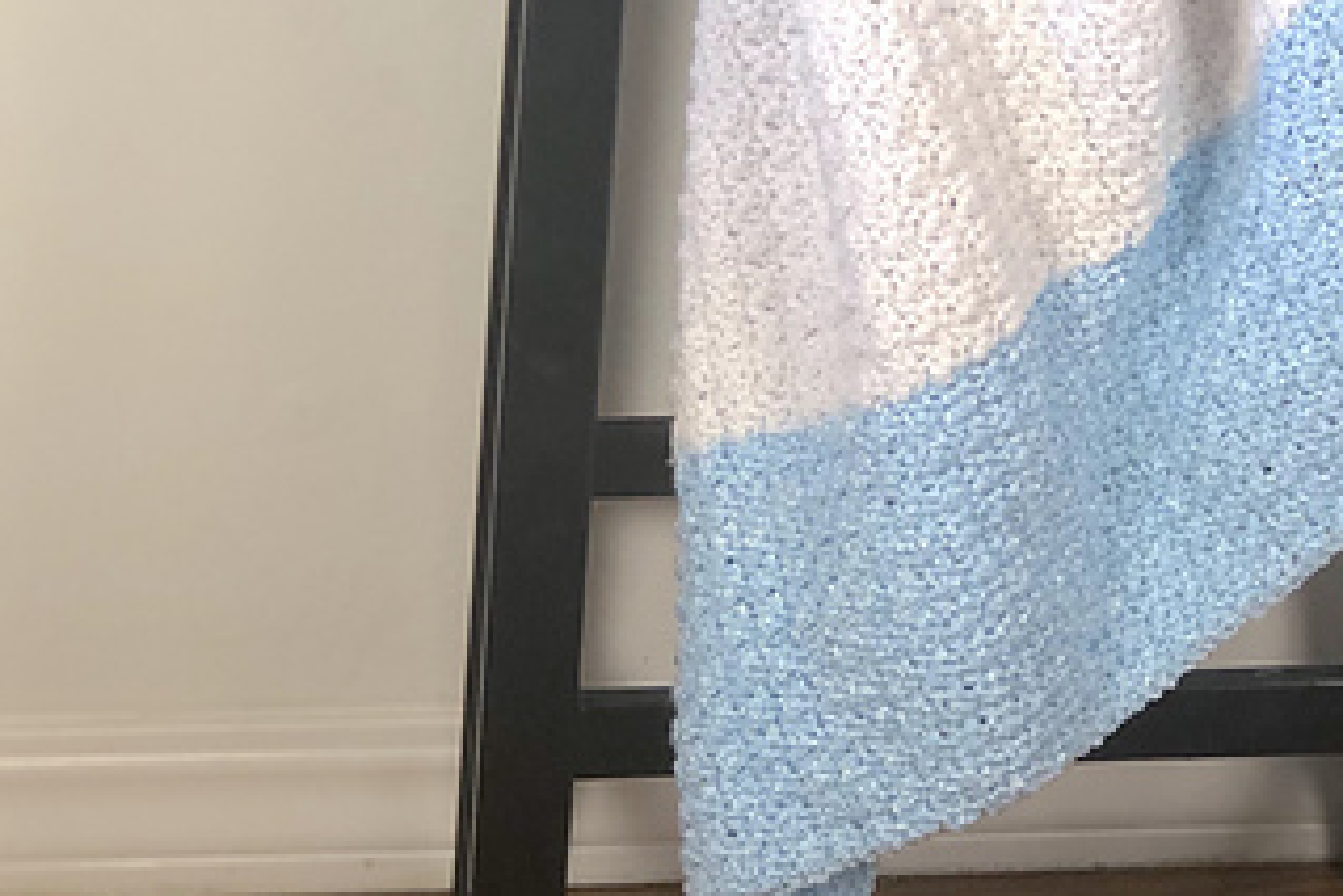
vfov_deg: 11.5
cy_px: 282
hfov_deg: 17.2
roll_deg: +0.5
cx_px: 653
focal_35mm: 119
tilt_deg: -18.0
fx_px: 4441
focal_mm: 6.6
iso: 160
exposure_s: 1/60
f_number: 2.8
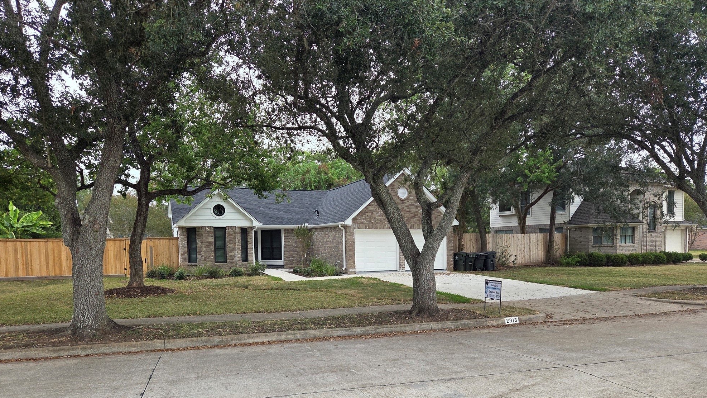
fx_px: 487
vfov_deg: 43.6
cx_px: 346
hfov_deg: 71.9
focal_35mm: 26
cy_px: 274
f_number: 1.8
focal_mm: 5.4
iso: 50
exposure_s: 1/359
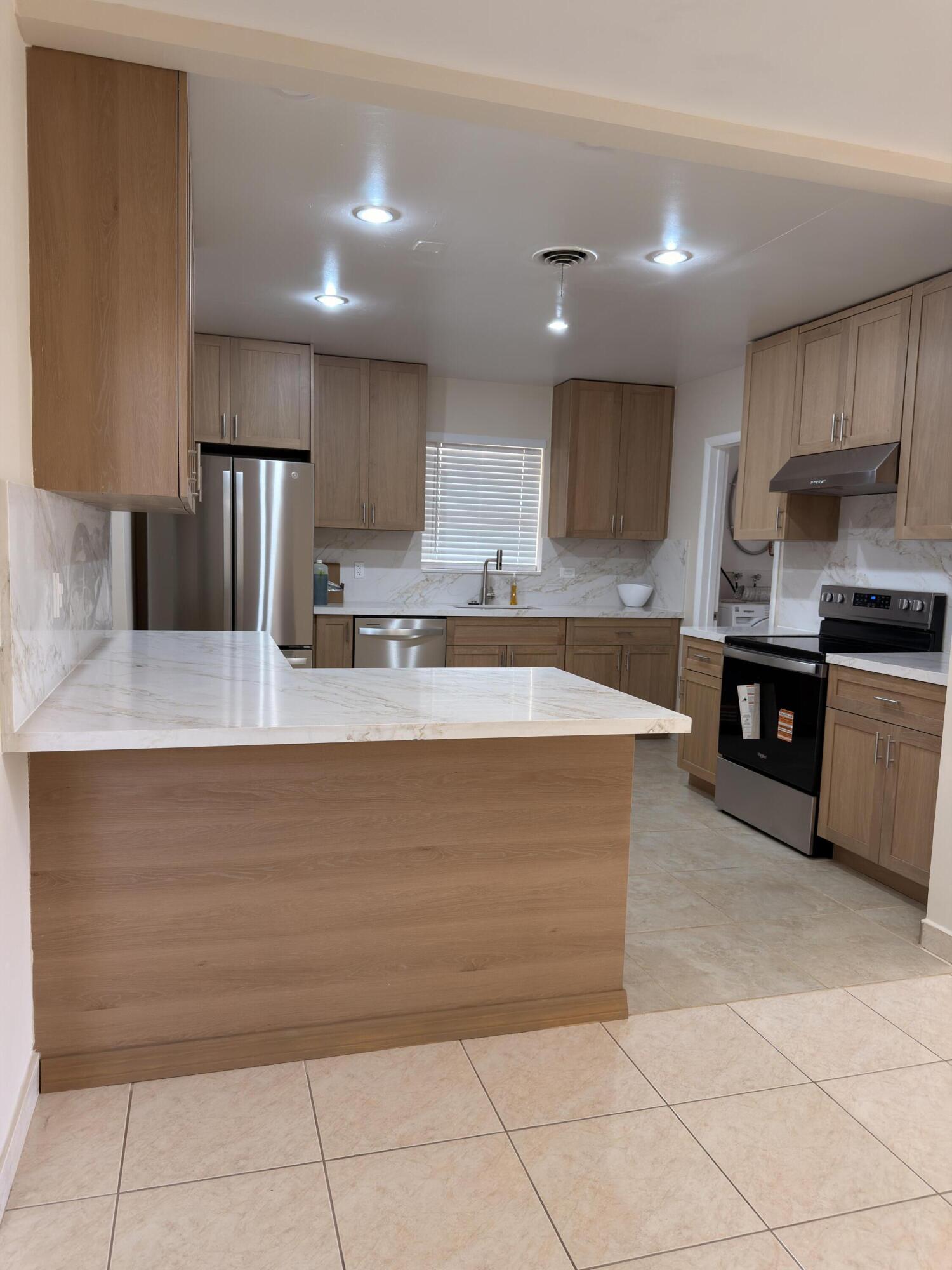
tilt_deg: -3.8
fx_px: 880
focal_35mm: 24
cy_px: 635
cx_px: 476
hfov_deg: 56.8
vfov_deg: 71.6
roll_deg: -0.9
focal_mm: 6.76
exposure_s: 1/120
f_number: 1.78
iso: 200
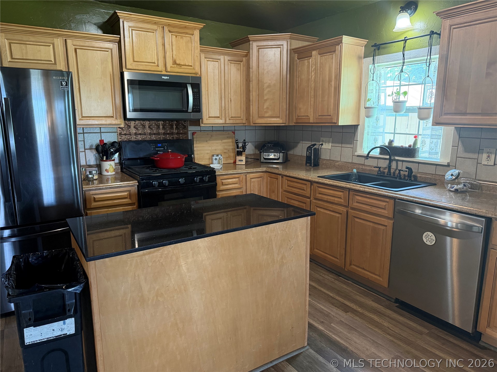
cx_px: 248
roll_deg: -0.3
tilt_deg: -11.0
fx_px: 345
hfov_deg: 71.6
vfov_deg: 56.8
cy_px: 186
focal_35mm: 24
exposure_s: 1/60
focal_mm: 6.76
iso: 320
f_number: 1.78
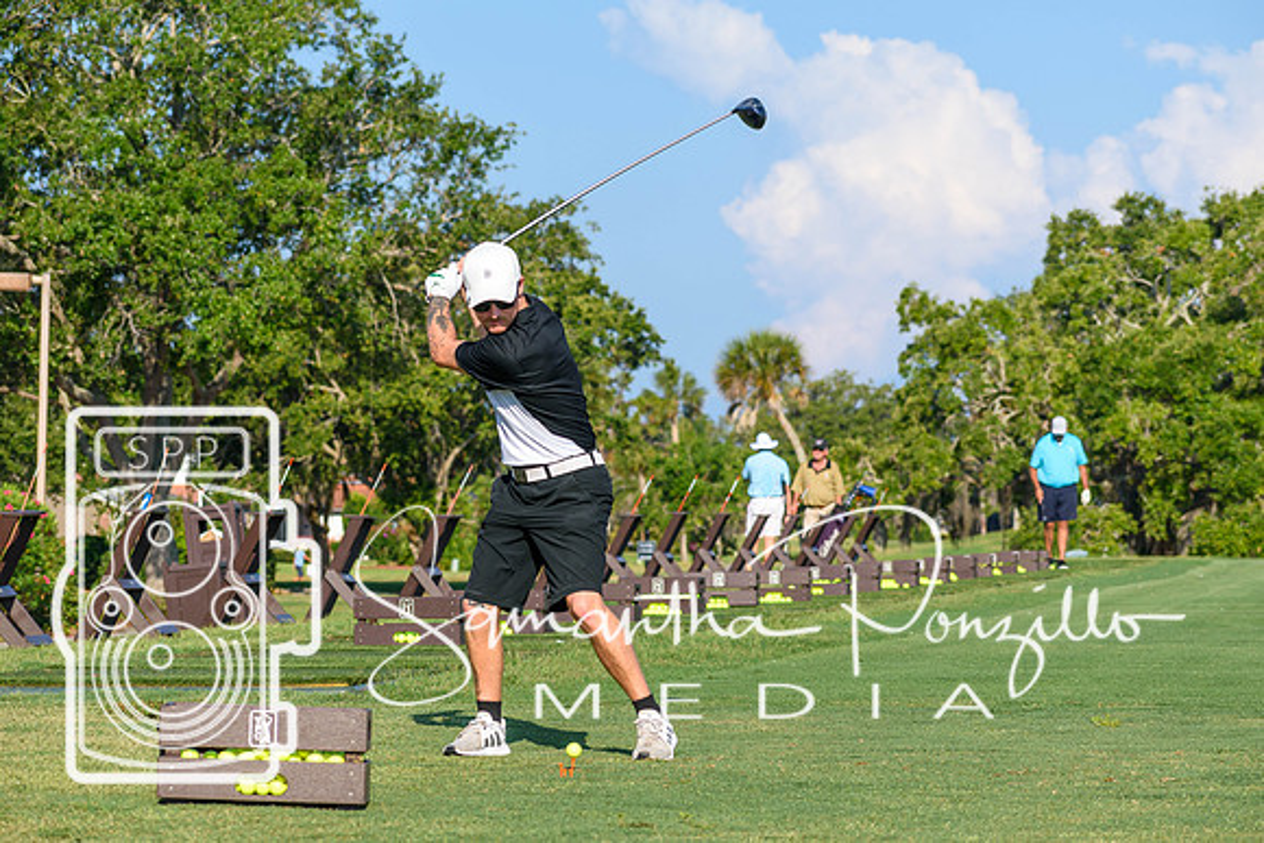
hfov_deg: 13.0
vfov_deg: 8.7
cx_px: 632
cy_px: 422
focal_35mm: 158
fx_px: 5531
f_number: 7.1
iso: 200
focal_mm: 105
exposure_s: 1/800
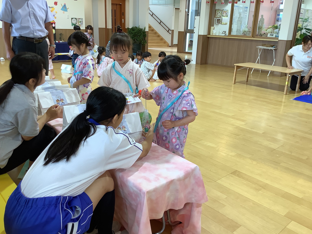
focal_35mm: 31
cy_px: 117
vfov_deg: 45.4
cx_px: 156
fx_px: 279
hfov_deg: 58.4
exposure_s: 1/50
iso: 64
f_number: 2.4
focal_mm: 3.3
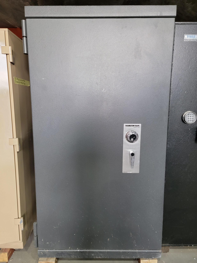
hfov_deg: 56.8
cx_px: 98
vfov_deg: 71.6
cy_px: 132
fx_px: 182
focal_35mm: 24
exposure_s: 1/119
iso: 320
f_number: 1.8
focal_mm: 6.7
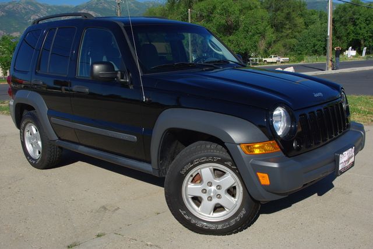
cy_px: 124
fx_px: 373
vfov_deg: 36.9
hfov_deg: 53.1
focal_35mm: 36
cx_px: 186
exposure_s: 1/350
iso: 100
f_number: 8
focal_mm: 24.38
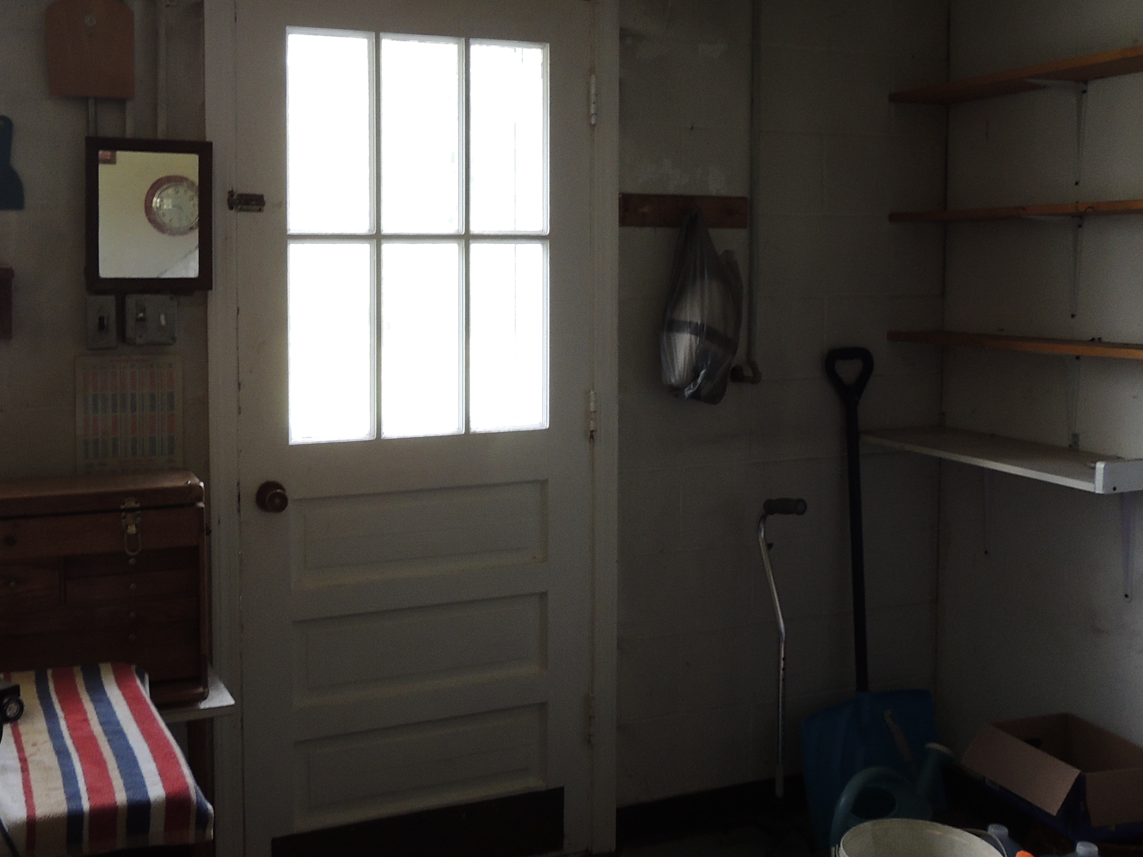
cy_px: 341
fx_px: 1189
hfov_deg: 51.0
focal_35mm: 36
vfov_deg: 39.5
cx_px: 447
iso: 200
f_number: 3
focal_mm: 4.3
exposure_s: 1/30
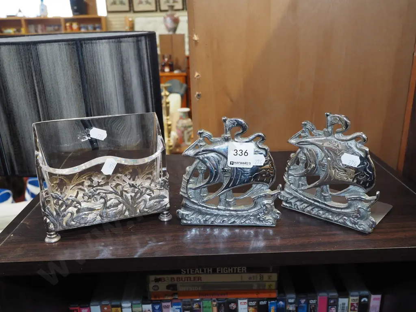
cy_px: 156
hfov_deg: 56.8
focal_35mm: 32
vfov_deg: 44.2
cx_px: 208
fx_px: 385
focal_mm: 16
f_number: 5.6
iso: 1000
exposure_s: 1/60
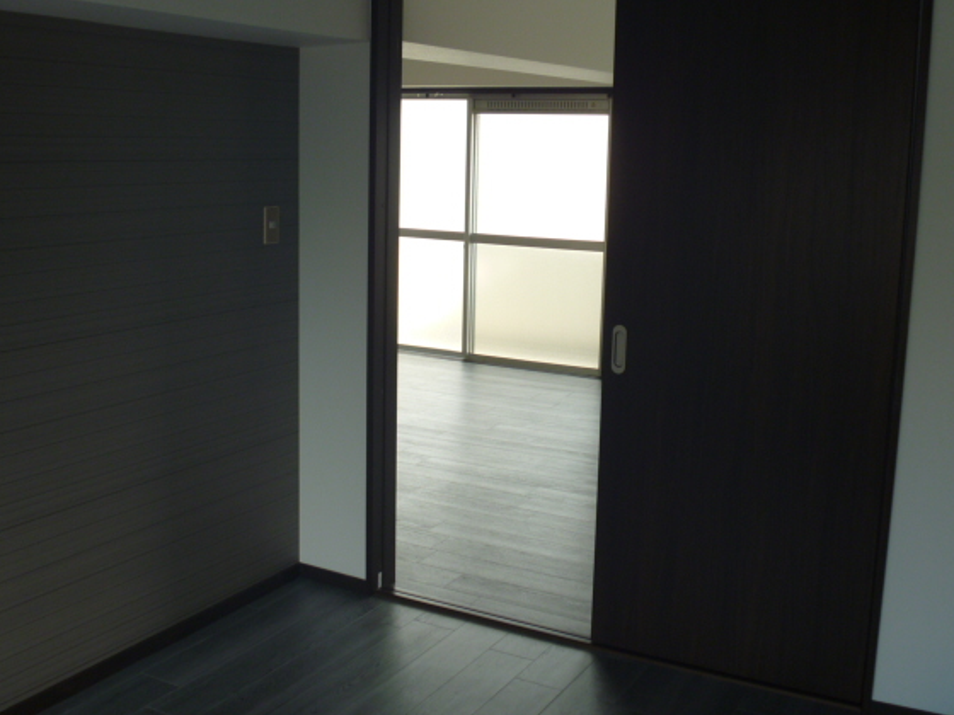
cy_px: 329
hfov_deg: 46.8
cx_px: 438
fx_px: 1102
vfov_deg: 35.9
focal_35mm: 40
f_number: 3.5
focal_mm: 6.3
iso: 100
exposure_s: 1/30
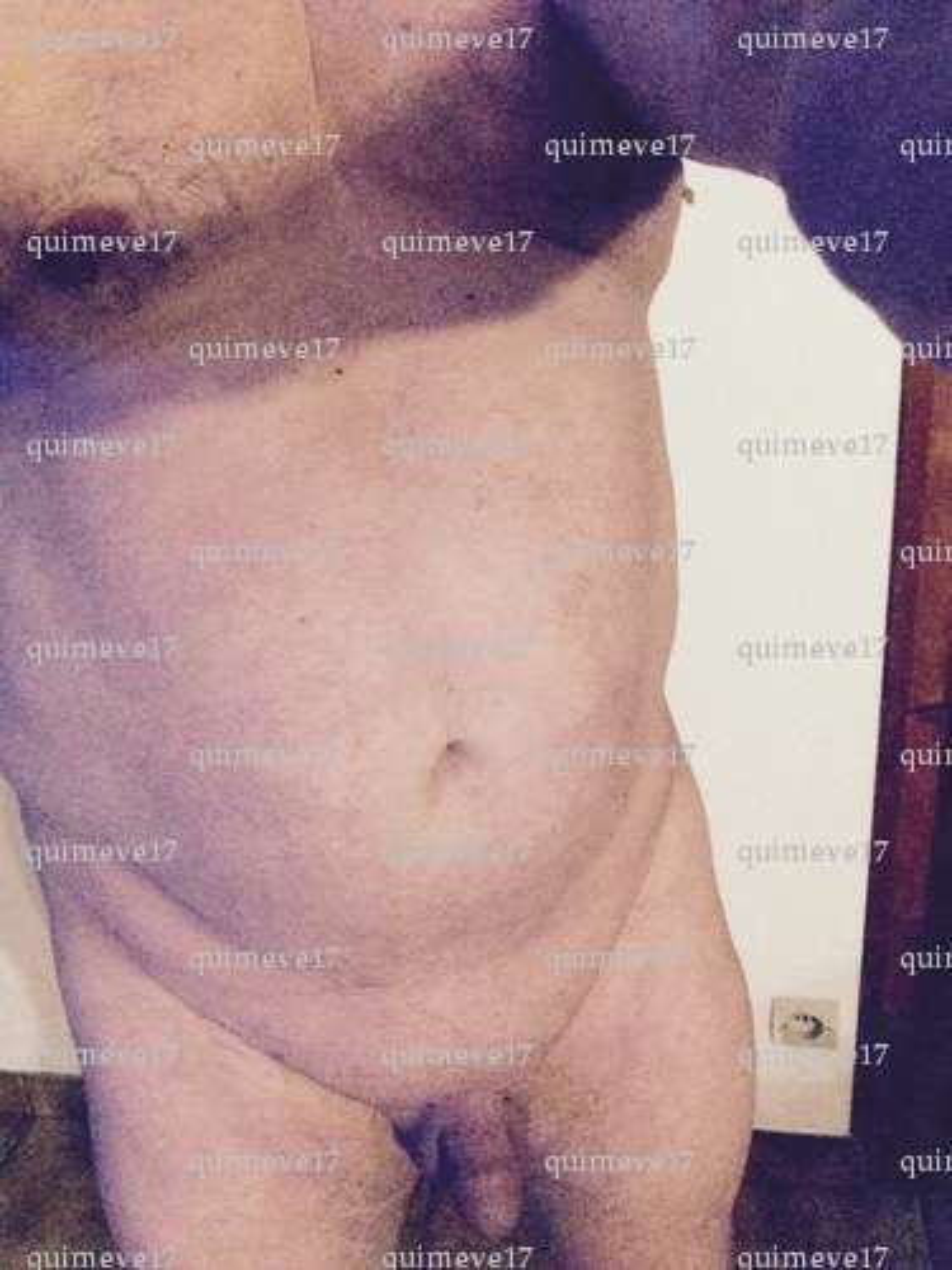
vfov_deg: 58.4
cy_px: 635
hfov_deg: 45.4
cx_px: 476
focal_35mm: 31
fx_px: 1137
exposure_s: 1/17
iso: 1000
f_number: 2.4
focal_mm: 2.15
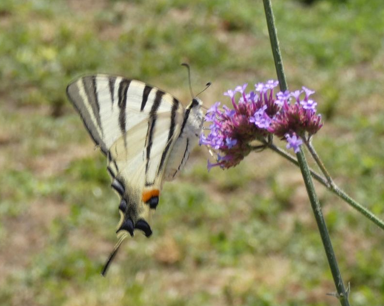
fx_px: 1272
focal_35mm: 112
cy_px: 153
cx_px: 199
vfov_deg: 13.8
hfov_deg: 17.2
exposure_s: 1/125
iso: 80
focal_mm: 19.2
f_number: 4.9
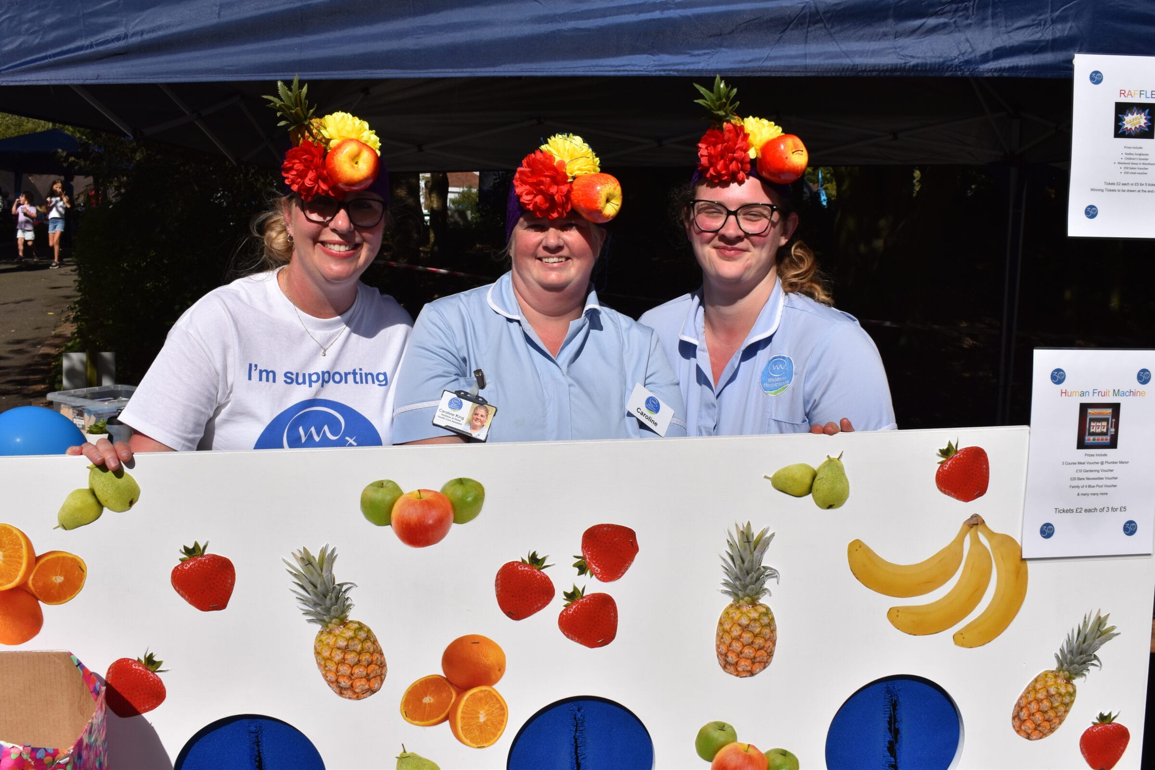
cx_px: 578
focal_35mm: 38
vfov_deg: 35.5
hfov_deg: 51.3
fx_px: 1203
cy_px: 385
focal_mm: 25
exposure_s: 1/640
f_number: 13
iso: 200
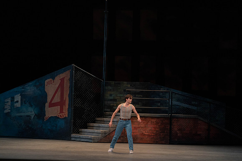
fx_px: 867
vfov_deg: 10.6
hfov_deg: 15.9
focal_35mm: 129
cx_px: 121
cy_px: 80
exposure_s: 1/400
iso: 3200
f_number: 4.5
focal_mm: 129
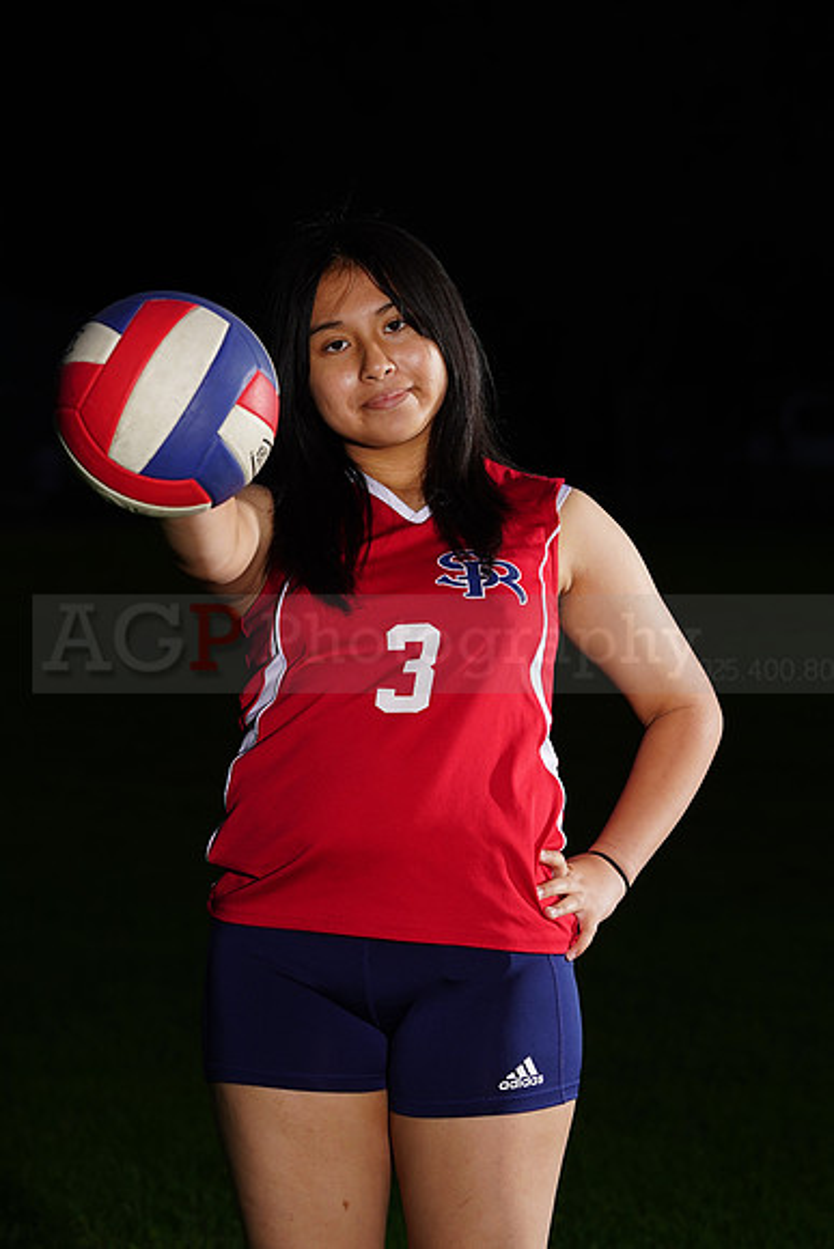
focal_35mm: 175
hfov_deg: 7.9
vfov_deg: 11.7
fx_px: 6077
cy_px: 624
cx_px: 417
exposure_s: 1/125
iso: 400
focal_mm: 175
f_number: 9
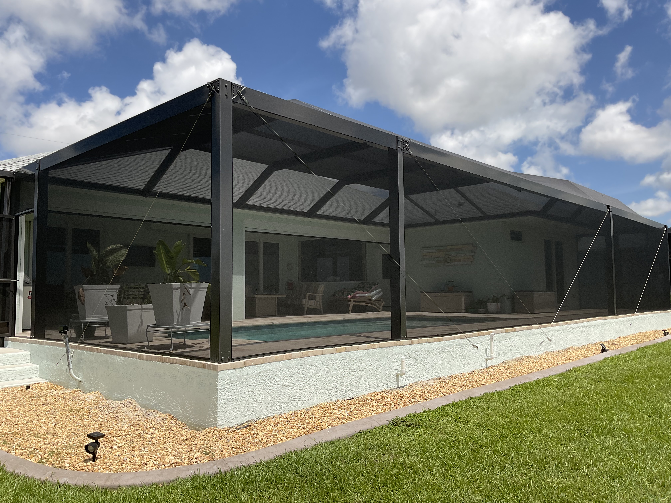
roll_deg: +0.6
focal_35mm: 29
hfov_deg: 61.7
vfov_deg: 48.2
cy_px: 252
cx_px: 336
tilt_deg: +5.1
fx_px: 562
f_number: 1.8
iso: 20
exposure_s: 1/3125
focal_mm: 3
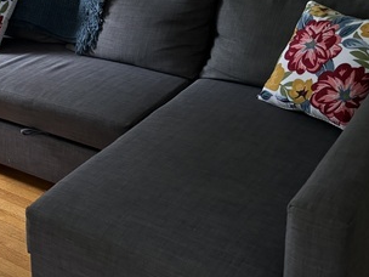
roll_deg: +2.4
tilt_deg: -15.3
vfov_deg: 25.0
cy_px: 36
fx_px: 608
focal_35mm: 57
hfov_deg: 31.8
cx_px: 22
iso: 200
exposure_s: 1/60
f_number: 1.6
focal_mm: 5.96
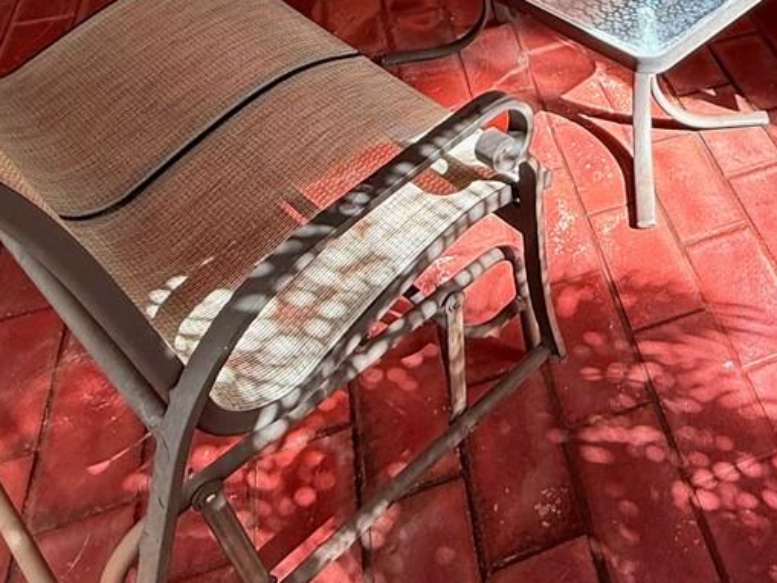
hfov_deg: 39.4
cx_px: 717
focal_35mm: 44
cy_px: -148
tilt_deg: -23.8
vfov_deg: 28.0
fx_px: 988
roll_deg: -0.1
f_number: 2.2
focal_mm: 2.22
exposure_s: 1/132
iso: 64
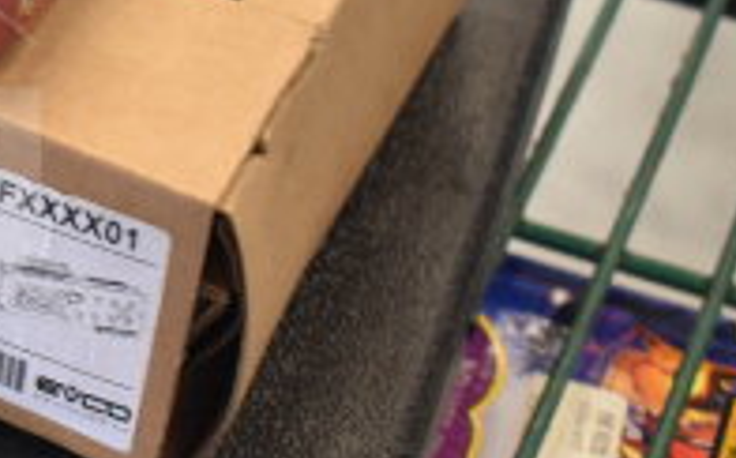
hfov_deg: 15.5
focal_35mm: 124
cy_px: -32
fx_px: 2484
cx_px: -383
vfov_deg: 10.4
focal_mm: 26
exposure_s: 1/40
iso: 560
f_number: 4
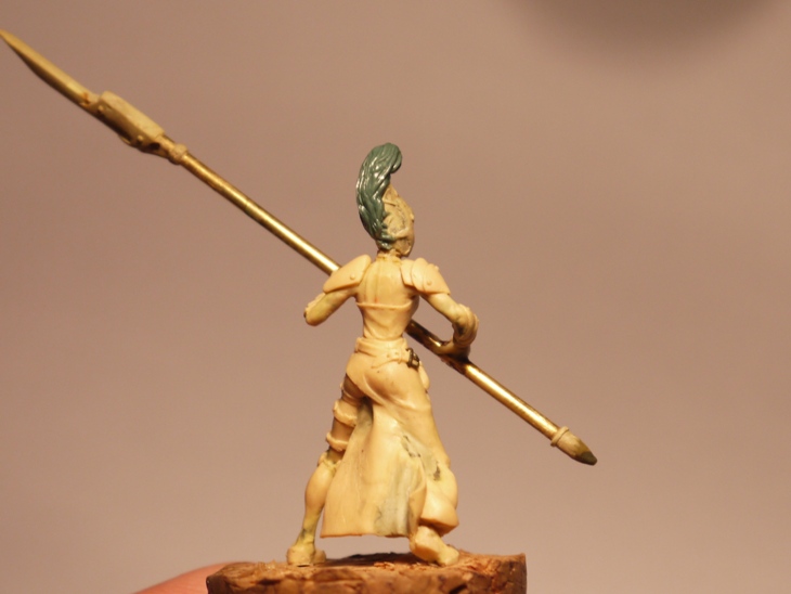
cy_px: 297
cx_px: 396
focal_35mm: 72
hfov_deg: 27.0
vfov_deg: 20.5
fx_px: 1646
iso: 320
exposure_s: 1/80
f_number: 5.3
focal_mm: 36
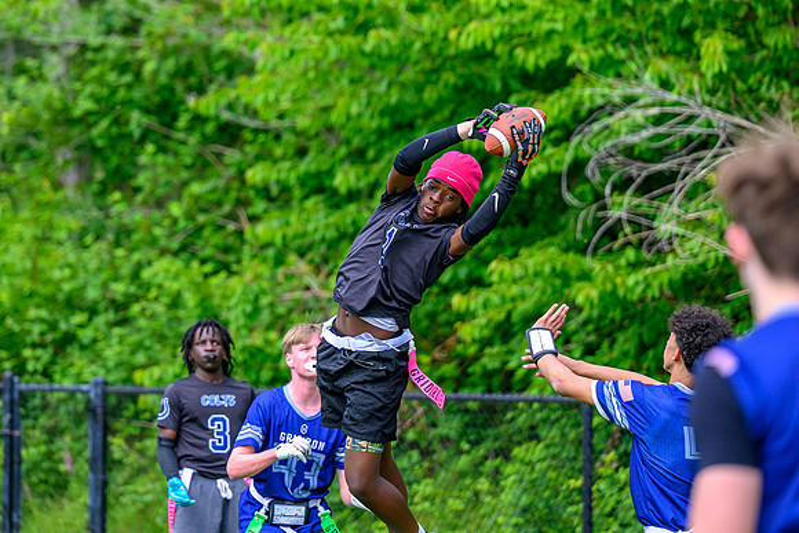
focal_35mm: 221
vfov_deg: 6.2
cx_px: 341
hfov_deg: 9.3
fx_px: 4900
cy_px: 138
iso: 320
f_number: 2.8
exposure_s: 1/2000
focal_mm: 145
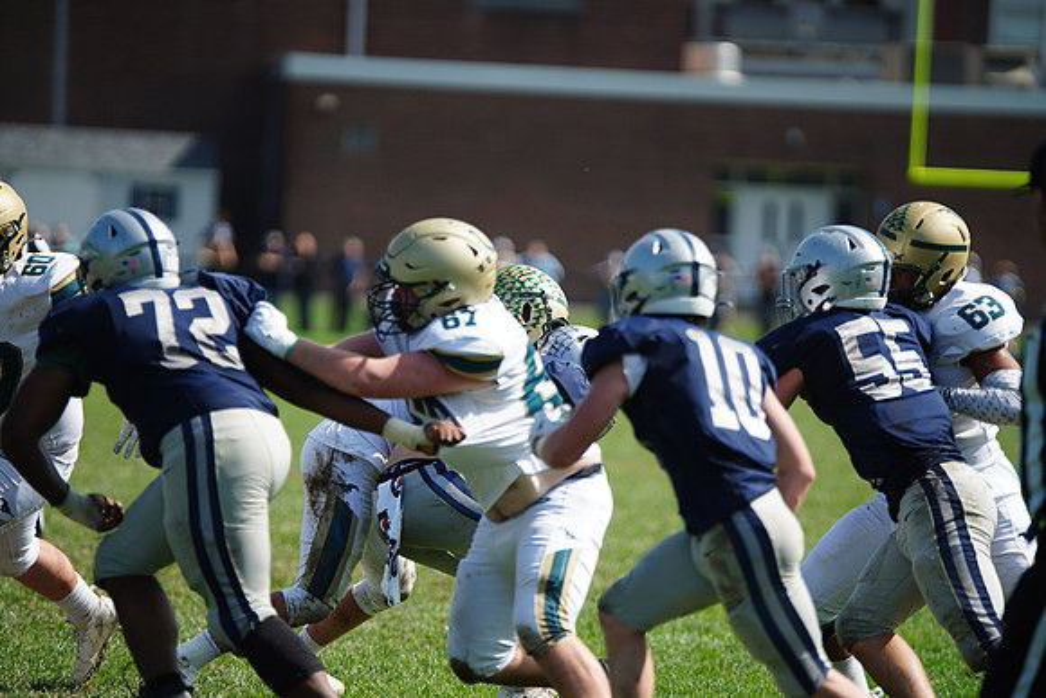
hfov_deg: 7.9
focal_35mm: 261
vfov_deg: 5.3
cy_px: 349
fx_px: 7585
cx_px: 523
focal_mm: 261
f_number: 2.8
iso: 400
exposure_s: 1/4000
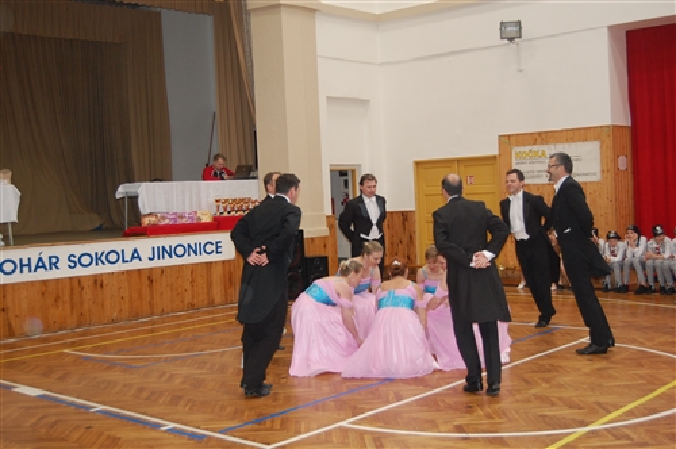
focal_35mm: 45
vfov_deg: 29.8
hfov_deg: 43.7
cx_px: 338
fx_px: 844
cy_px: 224
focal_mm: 30
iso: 720
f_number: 4.2
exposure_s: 1/60
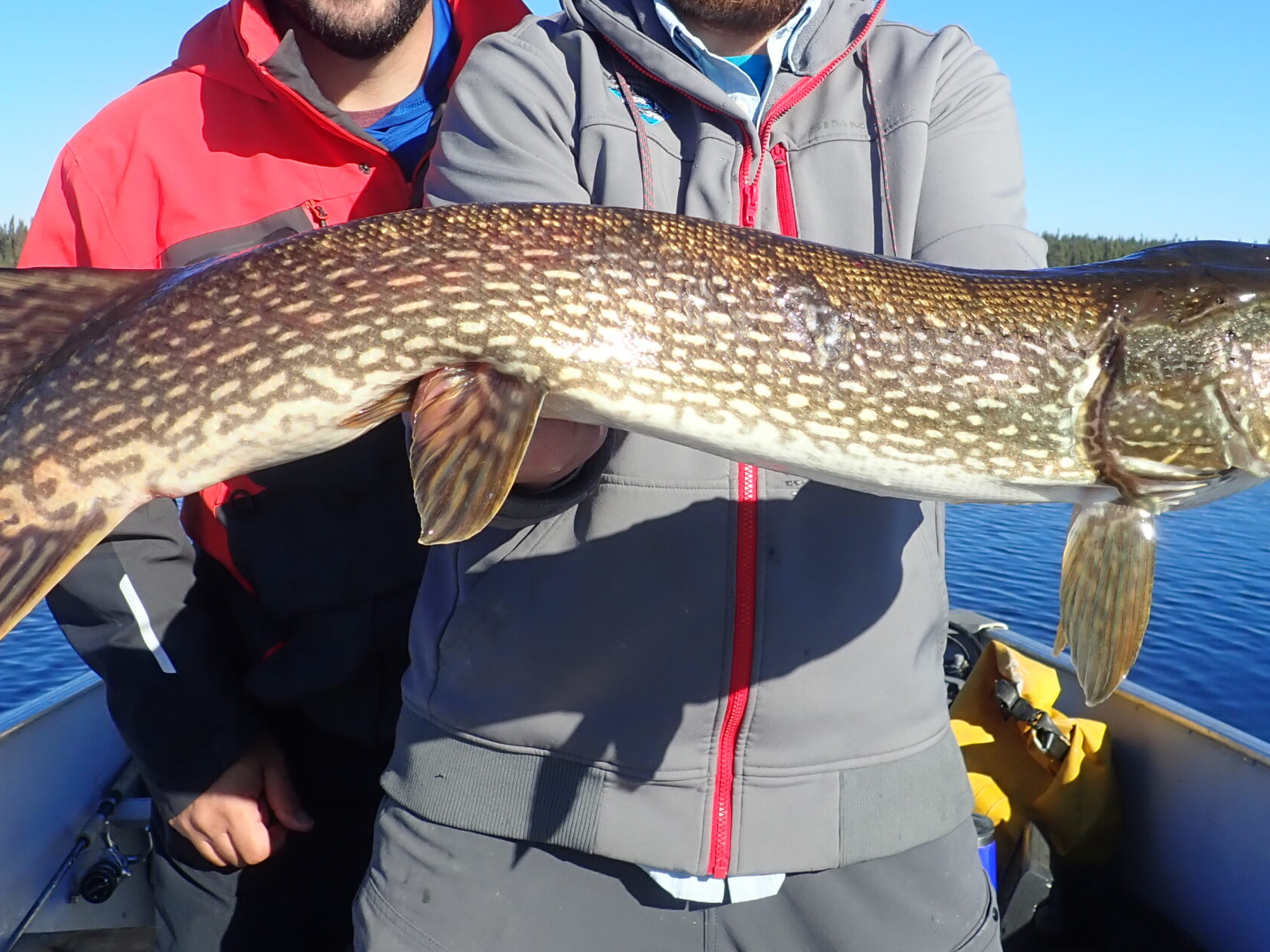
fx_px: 1394
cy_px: 277
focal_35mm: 38
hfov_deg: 49.0
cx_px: 670
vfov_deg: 37.1
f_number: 2.8
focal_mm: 4.5
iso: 100
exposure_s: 1/1000
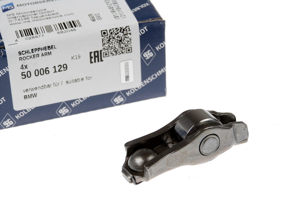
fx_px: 880
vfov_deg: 14.1
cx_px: 145
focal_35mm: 105
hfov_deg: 18.7
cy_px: 109
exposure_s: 1/100
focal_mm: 19
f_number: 3.5
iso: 100
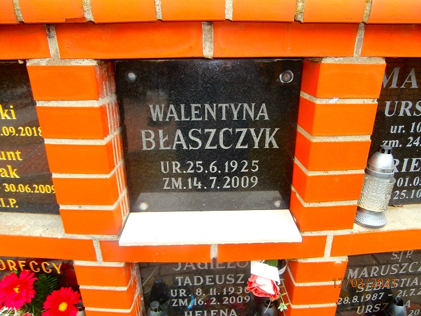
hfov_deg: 69.4
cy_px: 158
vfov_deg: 54.9
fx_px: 304
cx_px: 210
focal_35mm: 25
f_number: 3.2
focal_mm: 4.43
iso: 100
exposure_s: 1/100
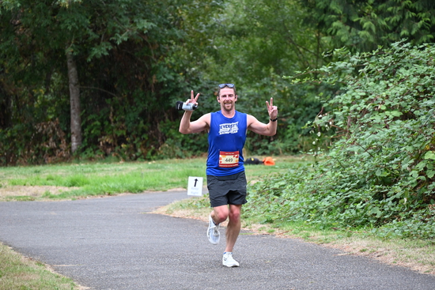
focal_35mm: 200
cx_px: 218
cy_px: 145
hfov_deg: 10.3
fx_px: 2417
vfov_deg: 6.9
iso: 1100
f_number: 6.3
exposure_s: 1/250
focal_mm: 200
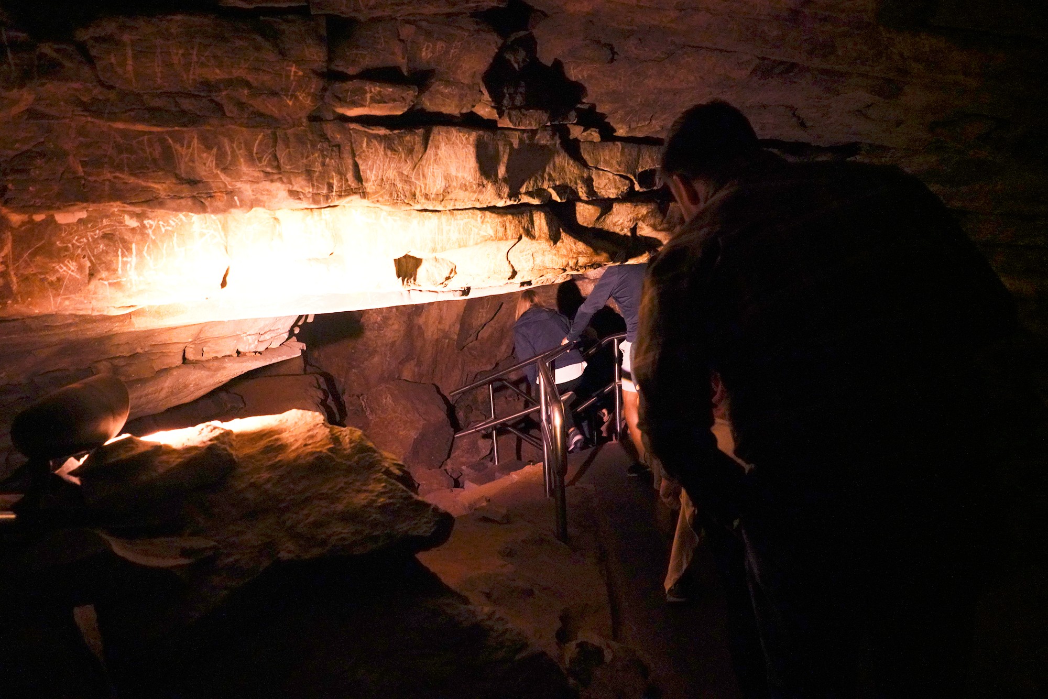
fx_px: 815
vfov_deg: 46.4
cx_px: 524
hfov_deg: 65.5
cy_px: 350
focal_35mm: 28
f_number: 4.5
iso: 12800
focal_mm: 28
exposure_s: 1/80
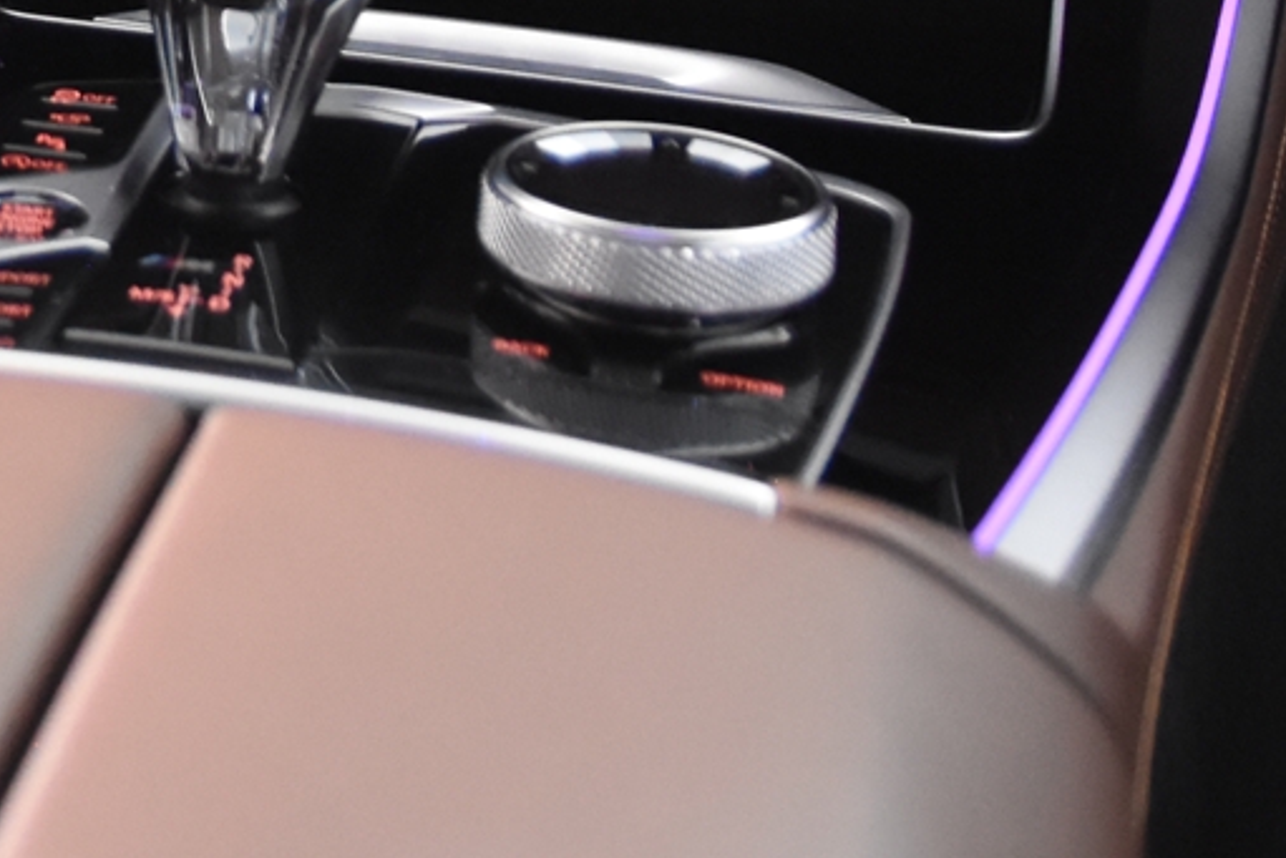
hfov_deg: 15.4
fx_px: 4431
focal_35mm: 124
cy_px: -632
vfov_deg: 10.5
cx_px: -591
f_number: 3
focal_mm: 22
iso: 2500
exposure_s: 1/30
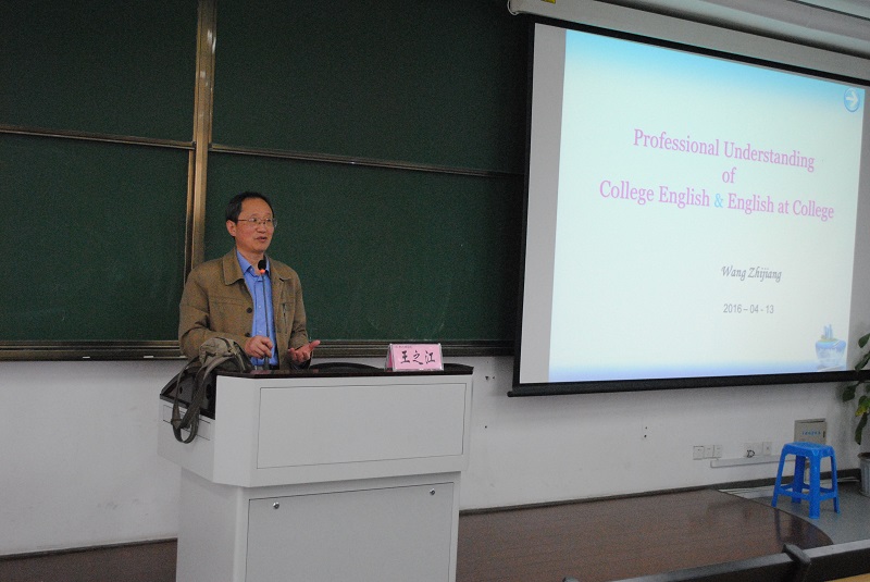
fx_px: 1088
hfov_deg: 43.6
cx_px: 435
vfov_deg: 29.9
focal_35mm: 45
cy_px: 291
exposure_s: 1/100
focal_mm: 30
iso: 1600
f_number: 5
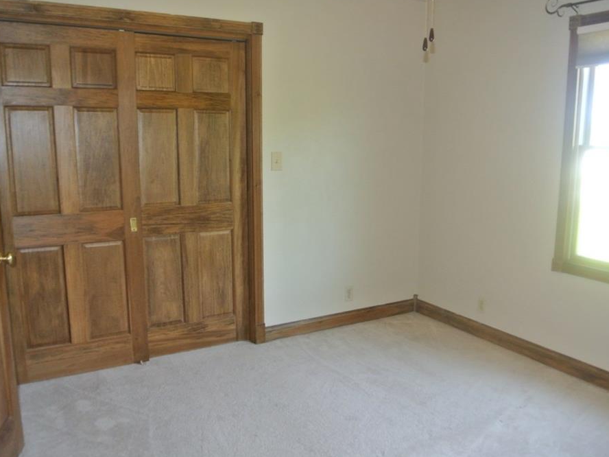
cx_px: 321
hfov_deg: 59.9
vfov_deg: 46.8
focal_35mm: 30
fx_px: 528
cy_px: 228
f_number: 3.5
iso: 720
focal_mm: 10
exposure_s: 1/60
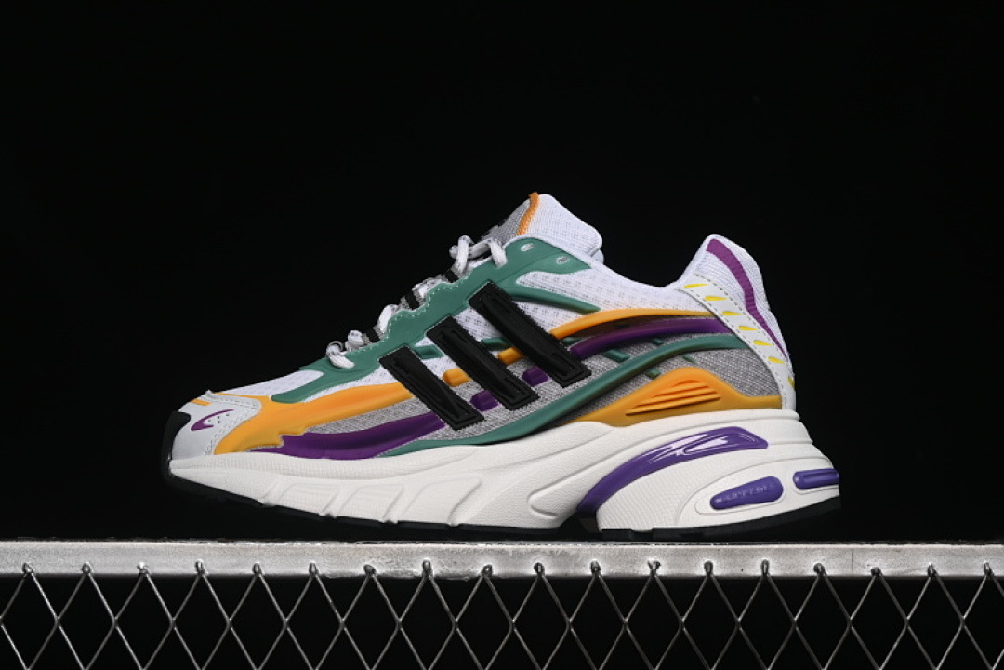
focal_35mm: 75
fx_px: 2092
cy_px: 335
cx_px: 502
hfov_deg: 27.0
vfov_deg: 18.2
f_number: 7.1
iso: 160
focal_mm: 50
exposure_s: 1/60
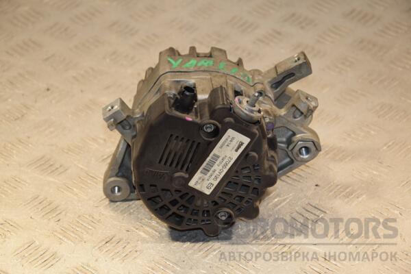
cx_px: 206
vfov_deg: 13.0
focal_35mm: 105
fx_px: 1199
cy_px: 137
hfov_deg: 19.5
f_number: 6.3
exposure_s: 1/200
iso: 800
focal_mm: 70
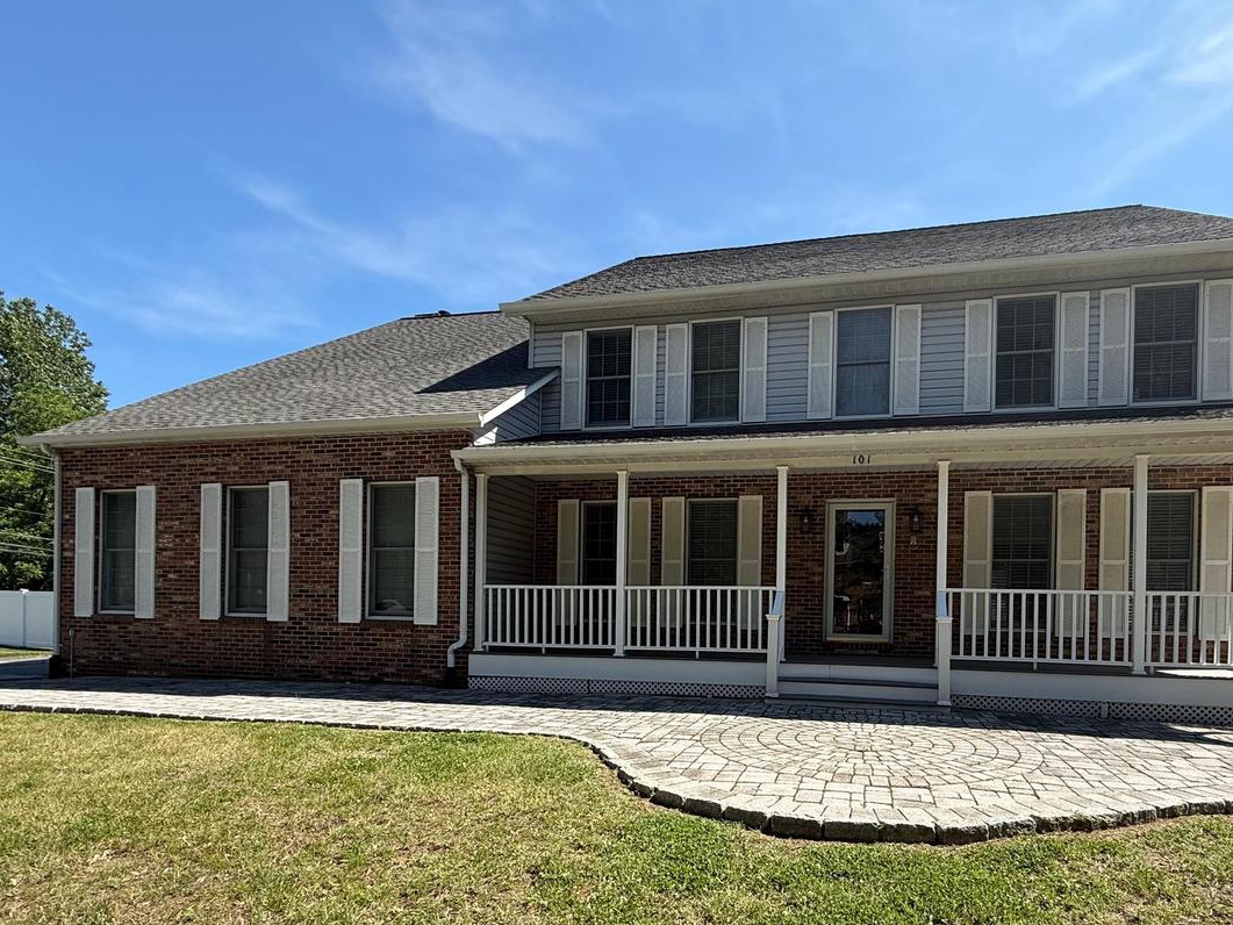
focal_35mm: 19
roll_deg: -1.7
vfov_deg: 66.7
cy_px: 621
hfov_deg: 83.8
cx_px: 729
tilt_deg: +0.0
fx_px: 677
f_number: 2.2
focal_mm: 2.22
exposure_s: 1/970
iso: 50
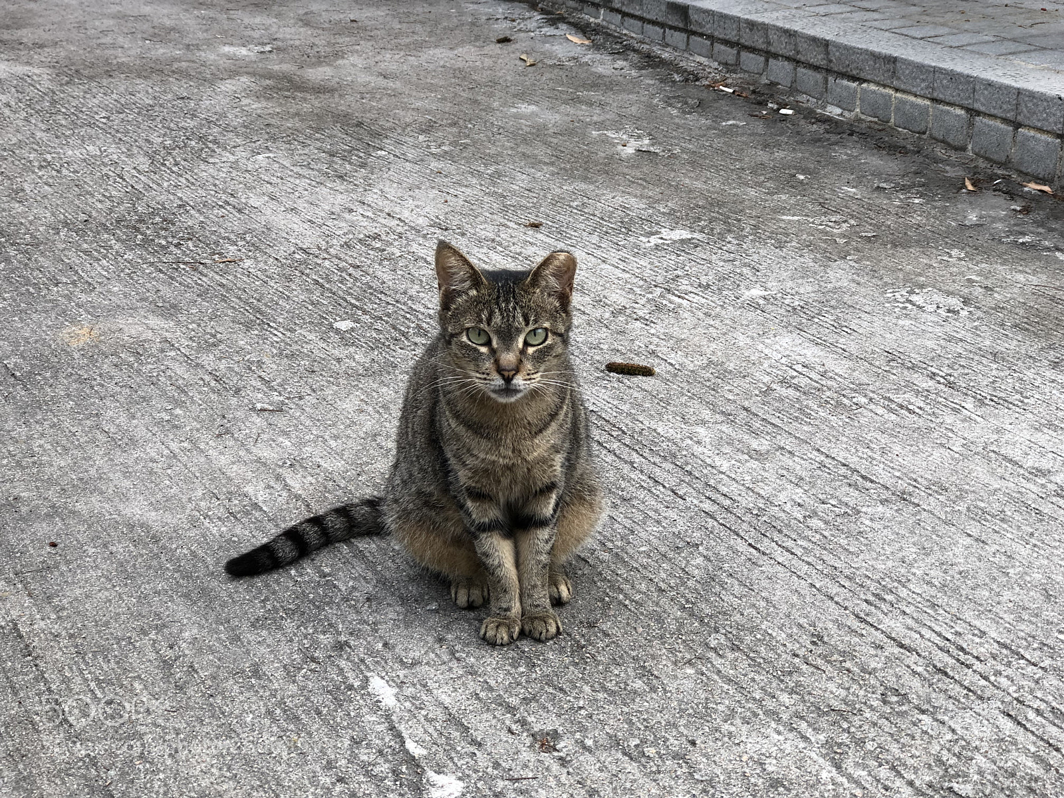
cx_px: 532
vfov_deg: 25.7
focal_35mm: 57
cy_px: 399
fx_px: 1752
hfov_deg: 33.8
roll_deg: +1.1
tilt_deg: -22.3
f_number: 2.8
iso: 50
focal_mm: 6.6
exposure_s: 1/120
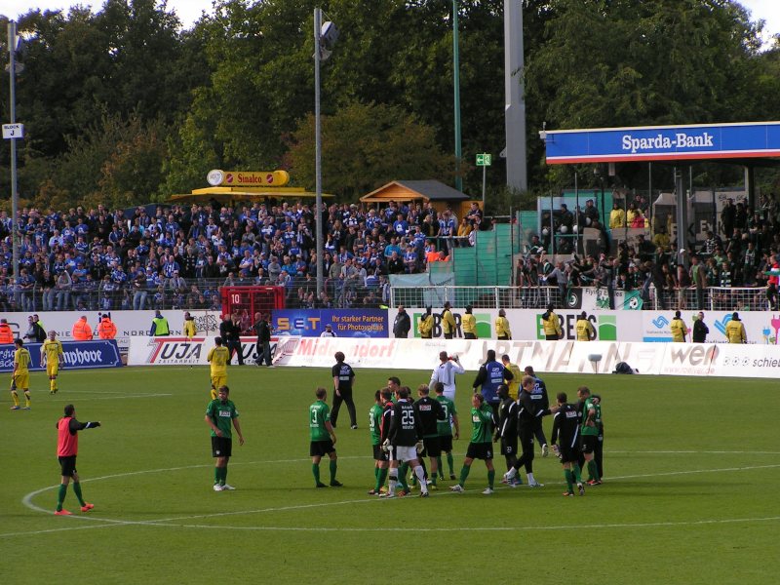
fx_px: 4056
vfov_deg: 8.2
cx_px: 390
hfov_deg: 11.0
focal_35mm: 180
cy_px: 292
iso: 50
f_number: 4.5
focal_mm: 27.5
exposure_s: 1/320
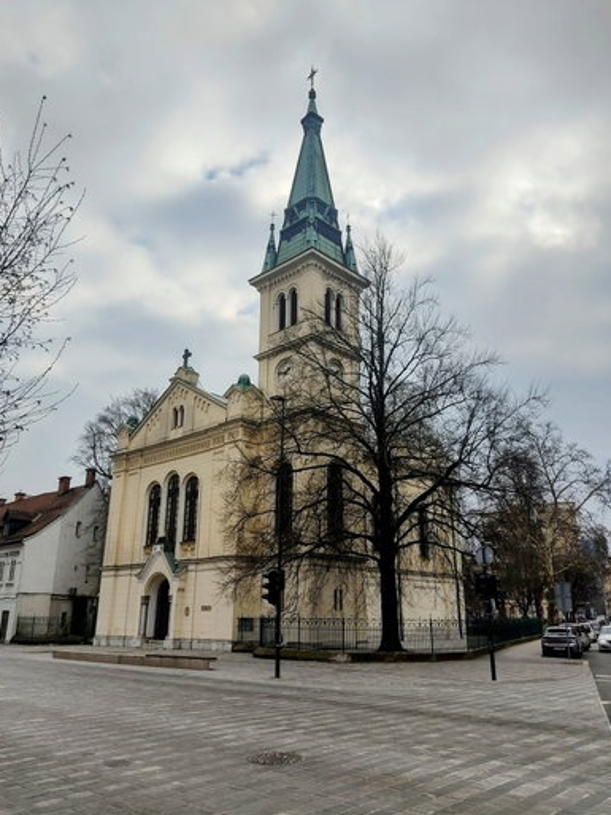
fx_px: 635
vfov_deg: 65.3
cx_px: 298
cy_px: 417
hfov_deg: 51.4
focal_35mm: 27
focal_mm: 4.74
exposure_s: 1/1289
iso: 100
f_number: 1.79
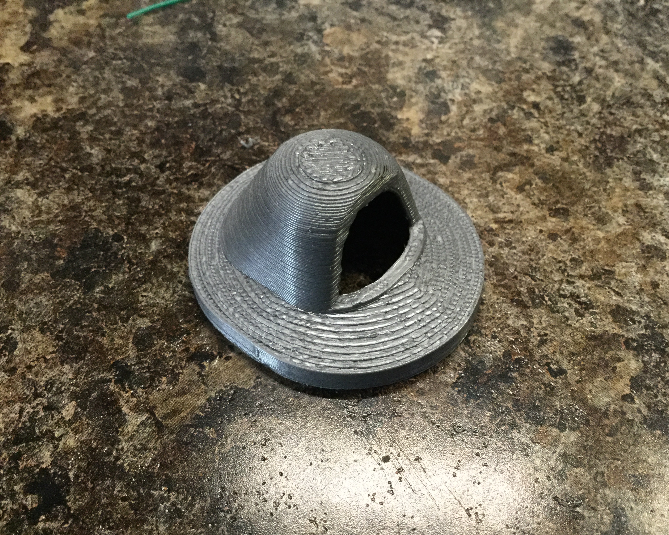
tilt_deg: -54.6
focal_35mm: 33
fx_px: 653
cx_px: 362
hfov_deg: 54.2
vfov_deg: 44.5
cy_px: 272
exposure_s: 1/30
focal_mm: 3.3
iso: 200
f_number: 2.4
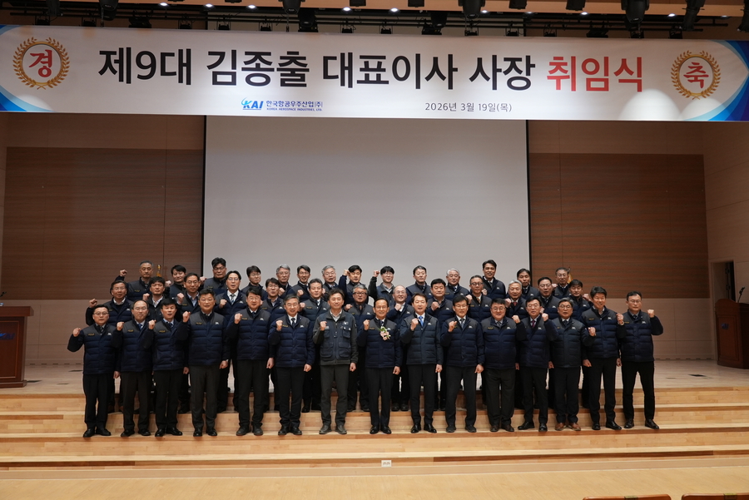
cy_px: 250
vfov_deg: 42.4
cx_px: 374
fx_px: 645
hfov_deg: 60.3
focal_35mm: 31
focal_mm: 31
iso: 2500
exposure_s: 1/125
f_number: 4
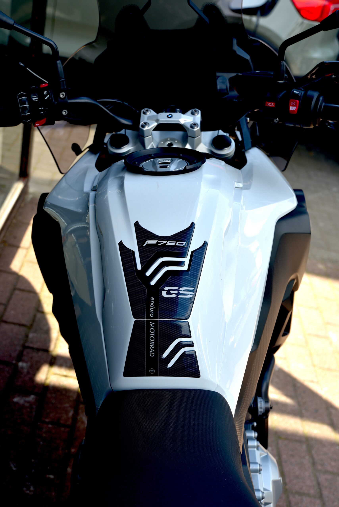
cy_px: 254
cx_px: 170
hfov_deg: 28.1
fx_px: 677
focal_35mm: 48
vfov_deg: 41.1
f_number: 5.6
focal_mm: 48
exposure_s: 1/125
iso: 100
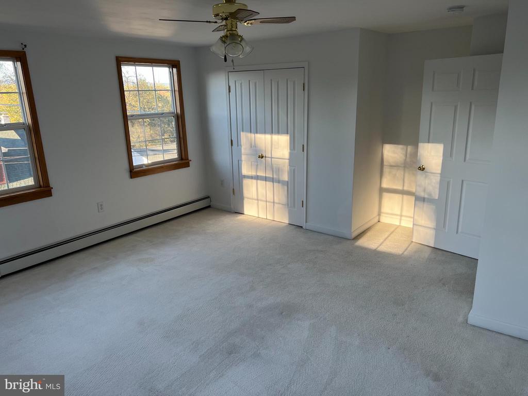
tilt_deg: -15.9
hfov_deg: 67.3
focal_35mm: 26
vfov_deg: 53.1
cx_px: 264
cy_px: 198
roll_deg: +1.6
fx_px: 397
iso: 40
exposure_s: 1/121
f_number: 1.5
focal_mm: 5.7
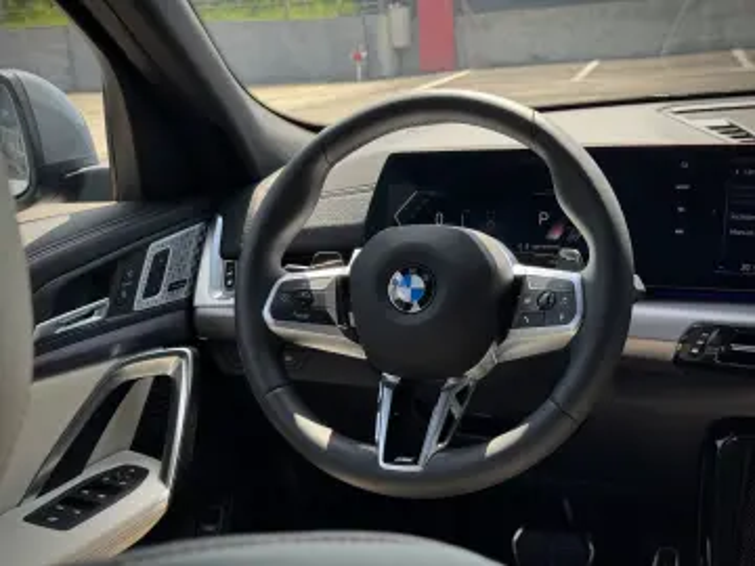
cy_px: 283
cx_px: 378
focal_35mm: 48
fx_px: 1047
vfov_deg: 30.3
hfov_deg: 39.7
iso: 64
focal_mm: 6.76
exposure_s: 1/461
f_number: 1.78
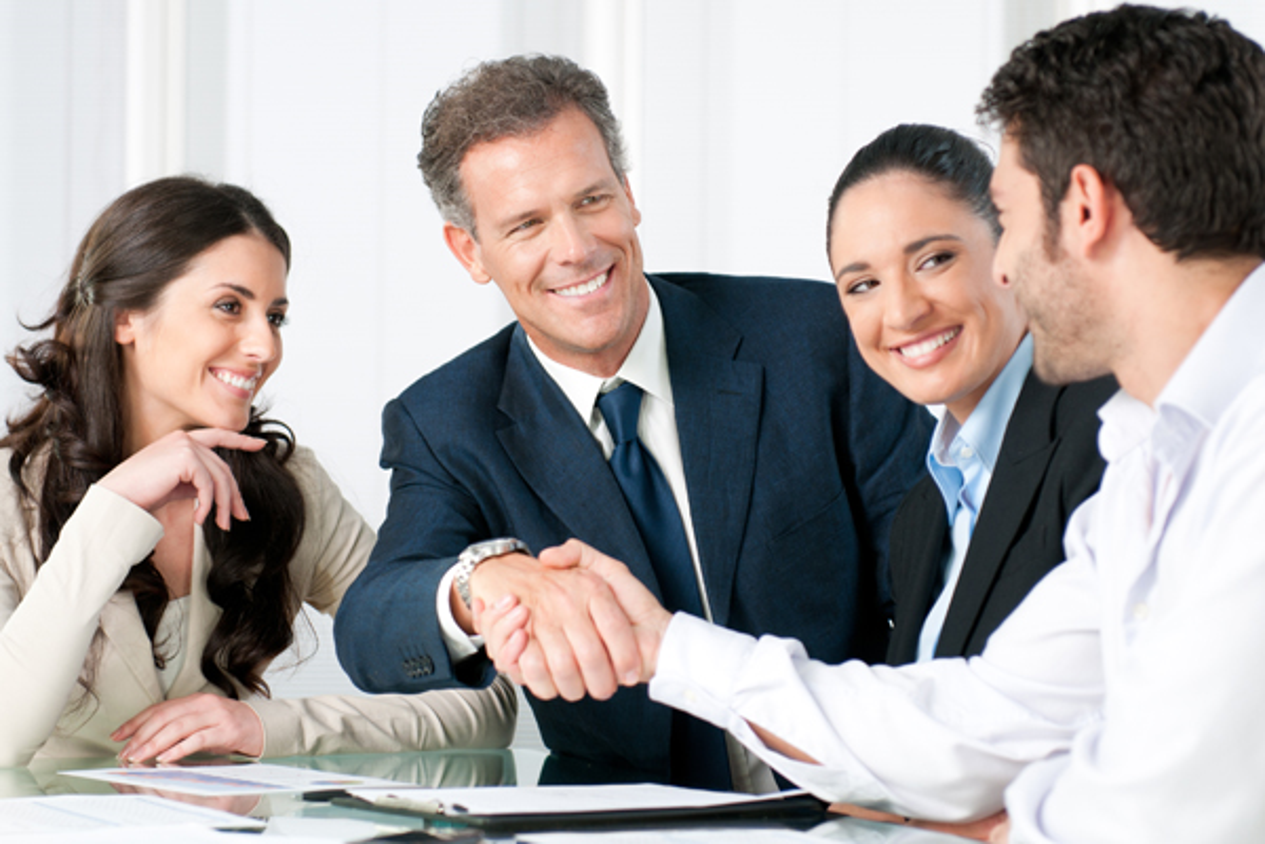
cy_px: 422
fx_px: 3689
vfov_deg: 13.0
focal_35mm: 105
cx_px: 632
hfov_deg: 19.5
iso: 200
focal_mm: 70
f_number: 3.2
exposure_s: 1/125
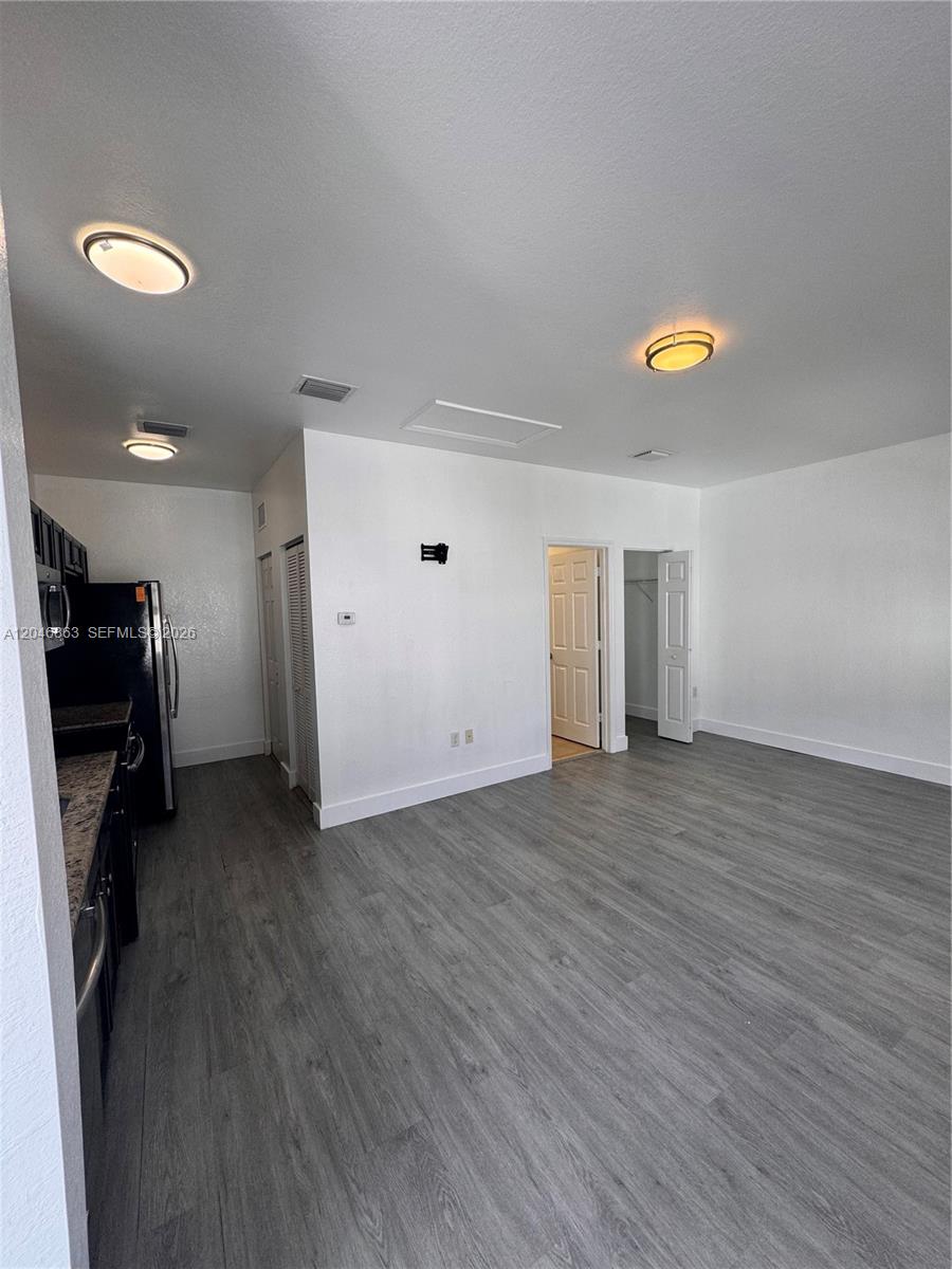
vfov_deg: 102.1
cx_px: 476
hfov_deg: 85.7
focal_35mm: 14
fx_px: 513
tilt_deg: -3.3
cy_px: 634
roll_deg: +1.3
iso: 40
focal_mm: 2.22
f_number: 2.2
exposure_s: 1/120
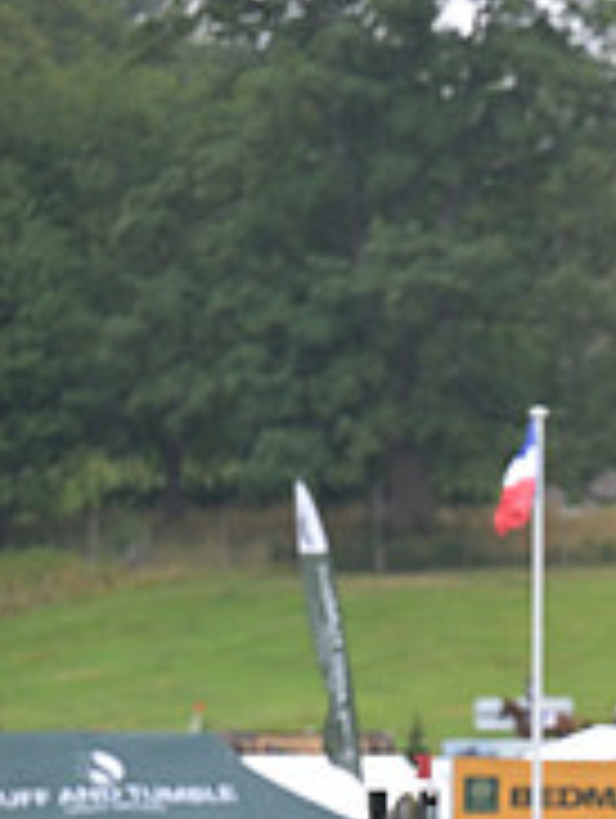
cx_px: 1259
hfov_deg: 3.5
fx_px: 10131
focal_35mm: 428
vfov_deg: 4.6
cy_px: 767
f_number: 4
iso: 900
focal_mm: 140
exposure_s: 1/1250
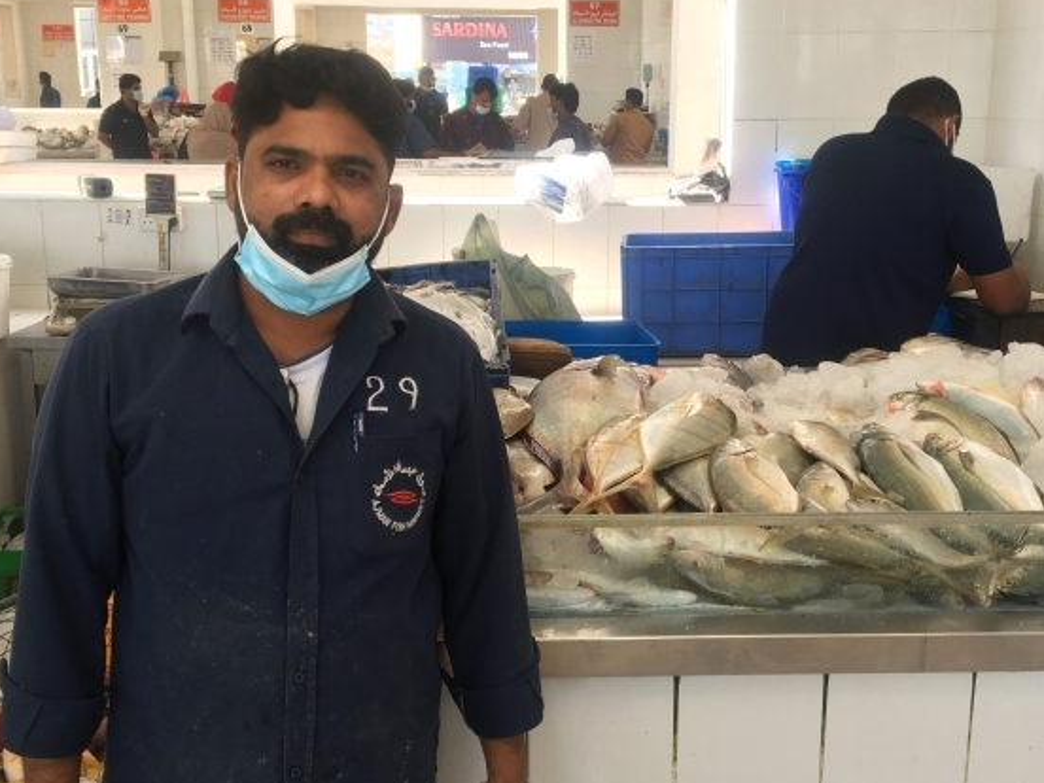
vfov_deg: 34.3
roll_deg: +0.0
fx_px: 1267
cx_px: 575
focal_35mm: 42
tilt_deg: -12.0
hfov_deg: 44.7
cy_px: 395
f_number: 2.2
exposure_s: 1/100
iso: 25
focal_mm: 4.15
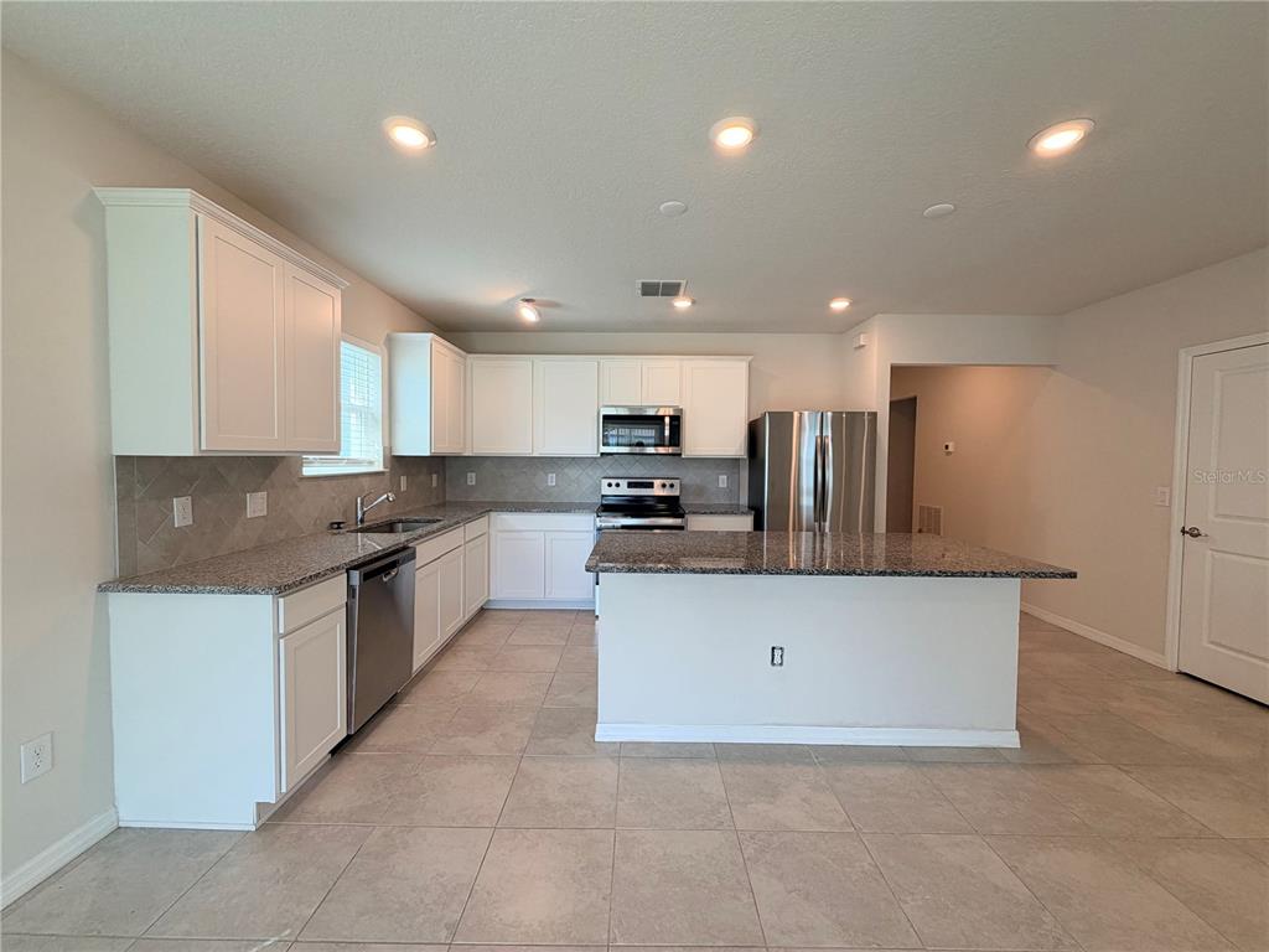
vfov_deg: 85.7
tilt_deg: -1.5
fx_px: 513
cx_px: 634
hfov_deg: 102.1
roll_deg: -0.4
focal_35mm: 14
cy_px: 476
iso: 125
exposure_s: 1/120
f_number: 2.2
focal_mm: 2.22
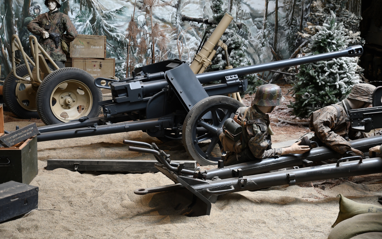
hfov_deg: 33.0
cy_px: 110
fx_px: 645
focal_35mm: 62
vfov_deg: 20.9
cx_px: 190
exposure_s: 1/40
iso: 320
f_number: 3.5
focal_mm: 40
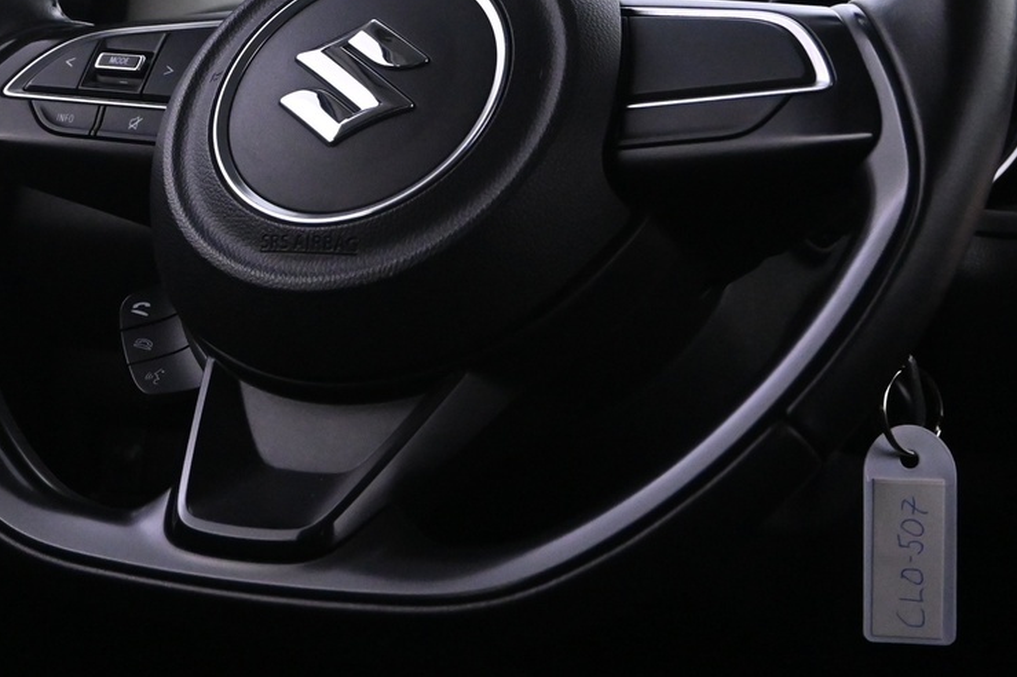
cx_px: 406
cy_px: 89
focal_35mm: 69
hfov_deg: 29.1
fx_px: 1951
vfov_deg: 19.4
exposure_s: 1/40
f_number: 4
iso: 3200
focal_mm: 21
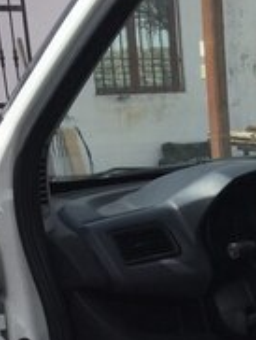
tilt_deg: -22.8
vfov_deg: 22.7
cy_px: 411
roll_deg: +1.0
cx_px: 321
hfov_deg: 17.7
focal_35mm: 79
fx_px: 777
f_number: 2.2
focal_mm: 4.15
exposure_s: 1/1721
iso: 32
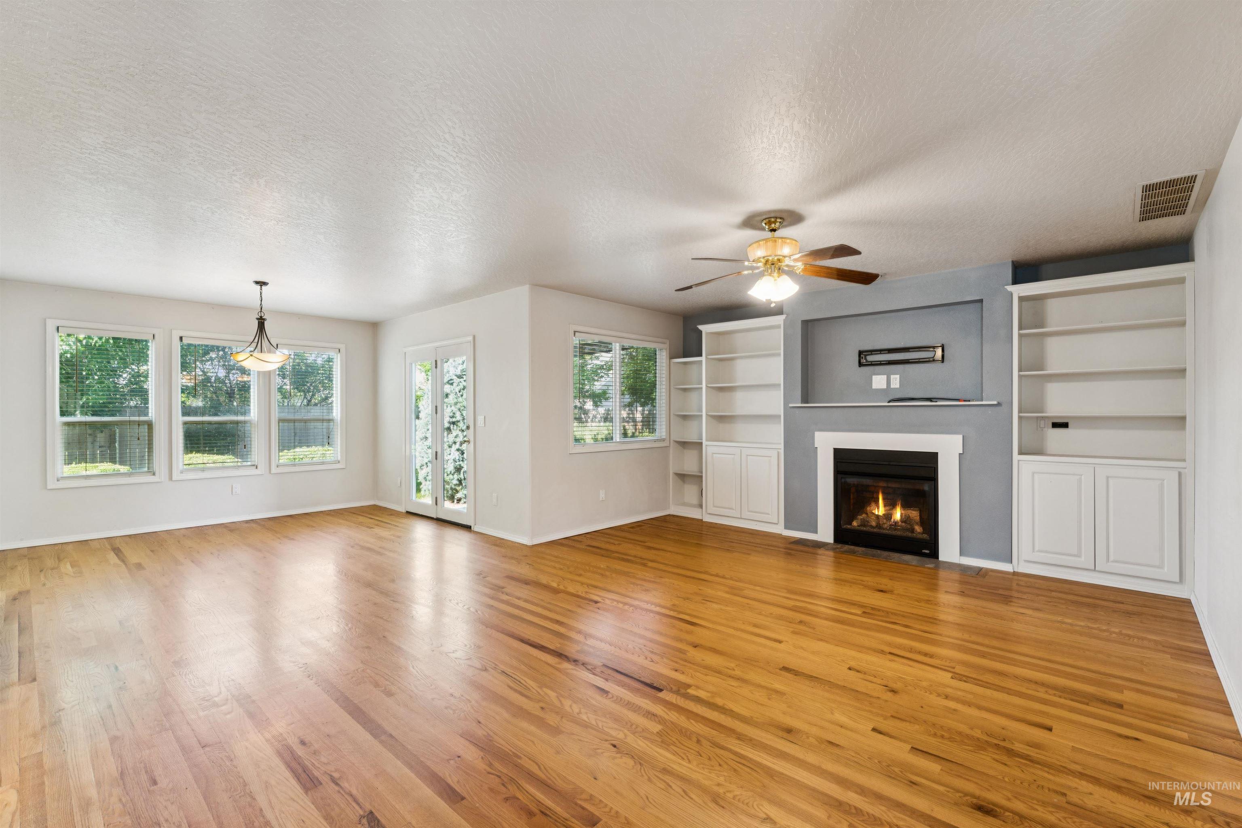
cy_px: 414
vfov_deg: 73.7
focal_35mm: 16
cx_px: 621
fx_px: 552
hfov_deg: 96.7
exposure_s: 1/6
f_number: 13
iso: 400
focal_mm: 16
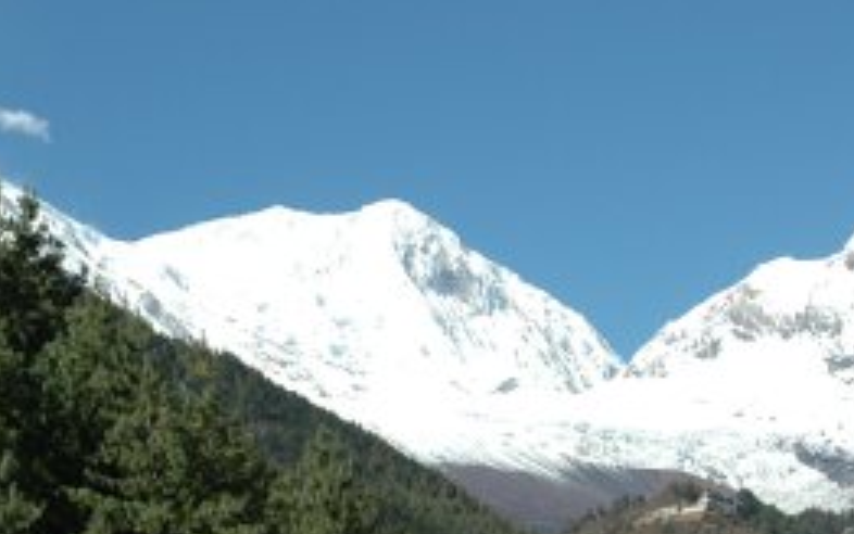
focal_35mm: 143
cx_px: 336
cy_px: 534
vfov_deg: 9.1
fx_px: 3330
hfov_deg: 14.6
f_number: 10
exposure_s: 1/400
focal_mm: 34
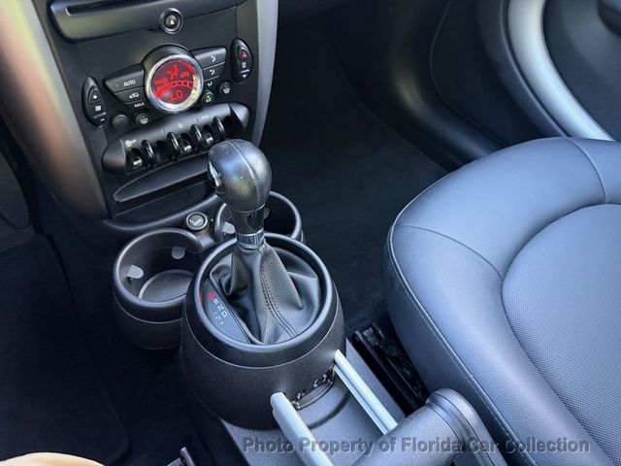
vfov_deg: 56.8
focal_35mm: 24
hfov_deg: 71.6
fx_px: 431
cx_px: 310
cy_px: 233
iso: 800
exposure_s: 1/60
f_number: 1.78
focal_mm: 6.76
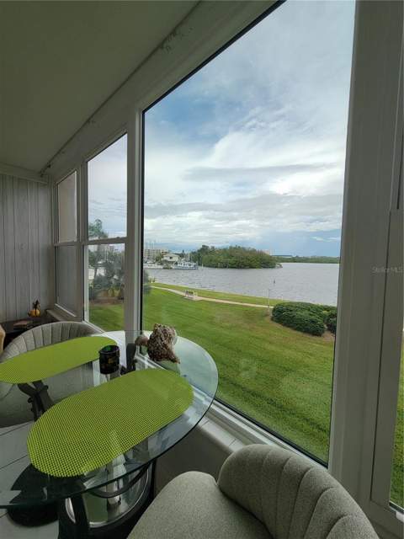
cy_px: 270
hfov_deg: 89.9
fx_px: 202
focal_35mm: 13
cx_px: 202
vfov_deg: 106.2
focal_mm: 2.2
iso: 50
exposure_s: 1/827
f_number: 2.2
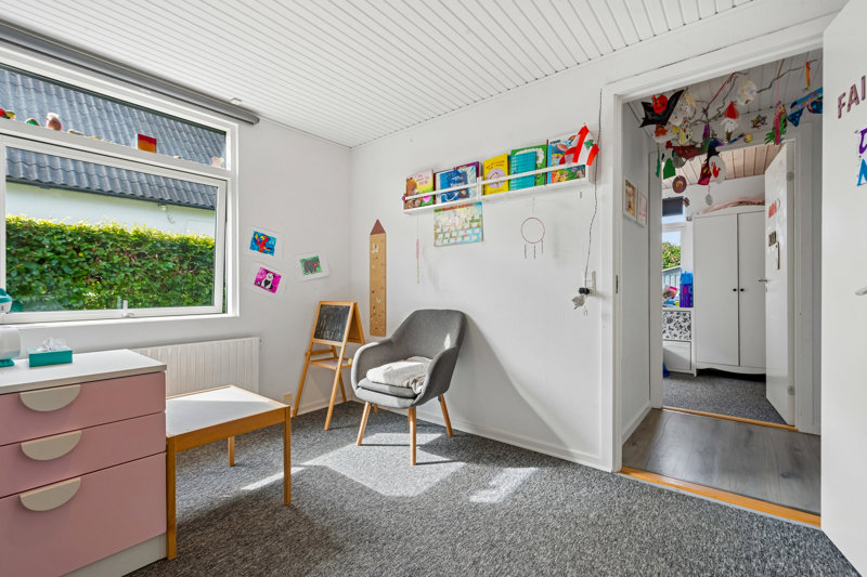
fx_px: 385
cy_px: 288
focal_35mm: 16
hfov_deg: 96.7
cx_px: 434
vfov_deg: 73.7
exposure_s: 1/20
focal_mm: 16
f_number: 10
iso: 250
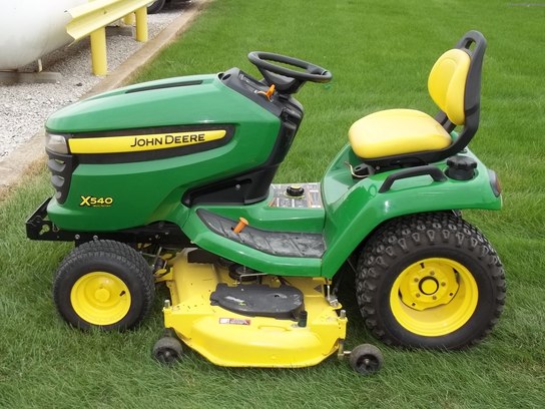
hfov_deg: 41.2
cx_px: 272
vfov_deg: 31.5
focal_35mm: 46
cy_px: 204
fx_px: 724
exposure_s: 1/400
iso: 100
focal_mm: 8.3
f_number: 3.7
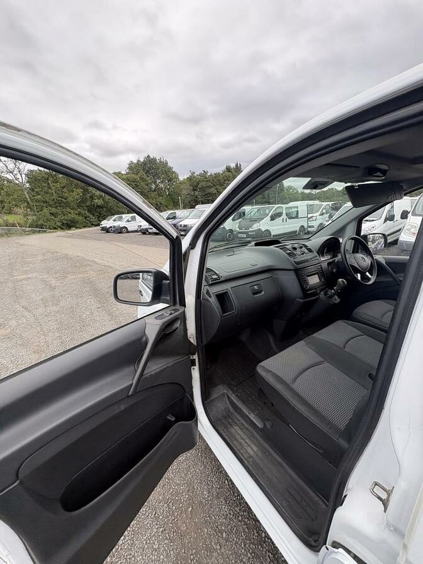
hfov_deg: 85.7
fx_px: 228
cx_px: 212
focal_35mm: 14
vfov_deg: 102.1
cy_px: 282
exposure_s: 1/249
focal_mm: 2.22
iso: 50
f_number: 2.2
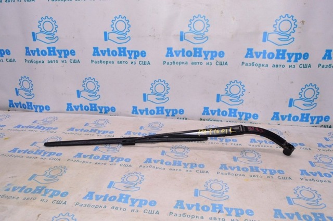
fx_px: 249
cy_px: 110
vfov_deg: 47.8
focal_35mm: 27
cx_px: 166
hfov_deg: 67.4
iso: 1600
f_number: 8
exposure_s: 1/200
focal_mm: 18
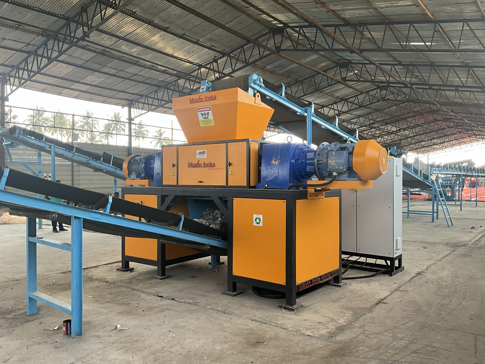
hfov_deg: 61.7
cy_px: 182
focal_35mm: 29
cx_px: 242
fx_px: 406
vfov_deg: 48.2
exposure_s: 1/129
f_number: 1.8
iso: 25
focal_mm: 3
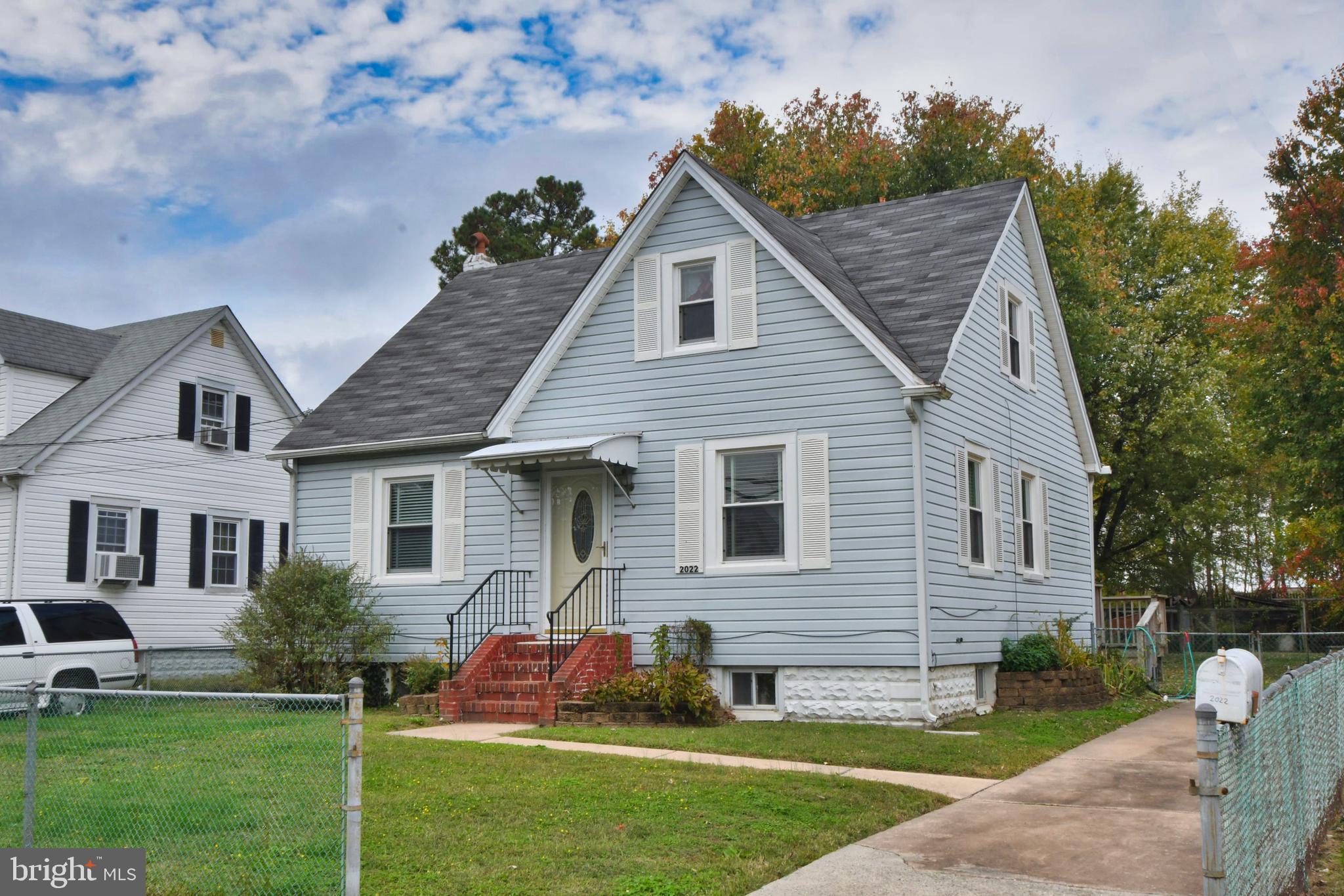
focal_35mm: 36
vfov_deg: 36.9
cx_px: 672
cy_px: 448
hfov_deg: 53.1
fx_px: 1344
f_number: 20
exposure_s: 1/100
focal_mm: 24
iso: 400
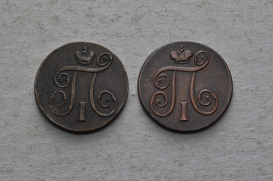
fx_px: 624
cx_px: 136
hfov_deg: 24.7
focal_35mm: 82
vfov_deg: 16.5
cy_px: 90
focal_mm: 55
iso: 400
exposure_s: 1/250
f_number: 14
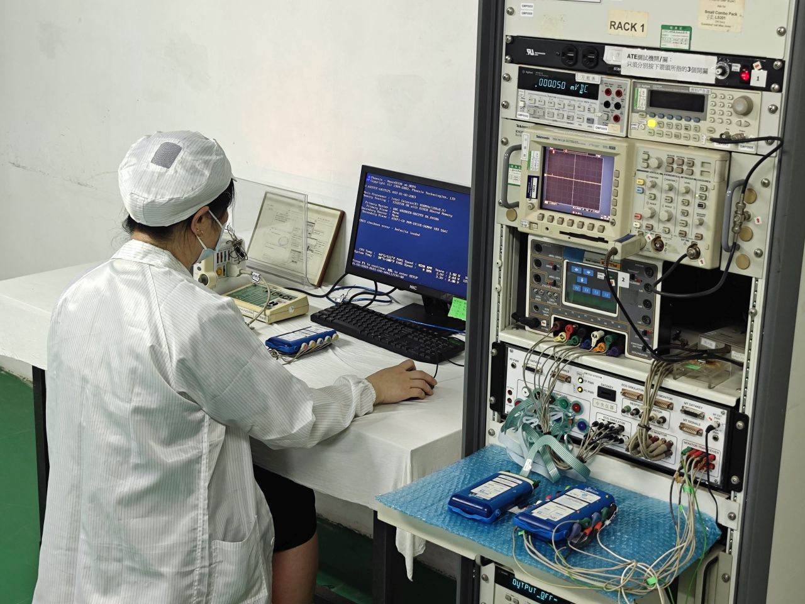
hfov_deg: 36.2
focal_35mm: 53
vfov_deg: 27.5
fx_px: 1233
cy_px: 302
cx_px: 402
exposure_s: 1/50
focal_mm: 8.7
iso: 640
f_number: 1.9
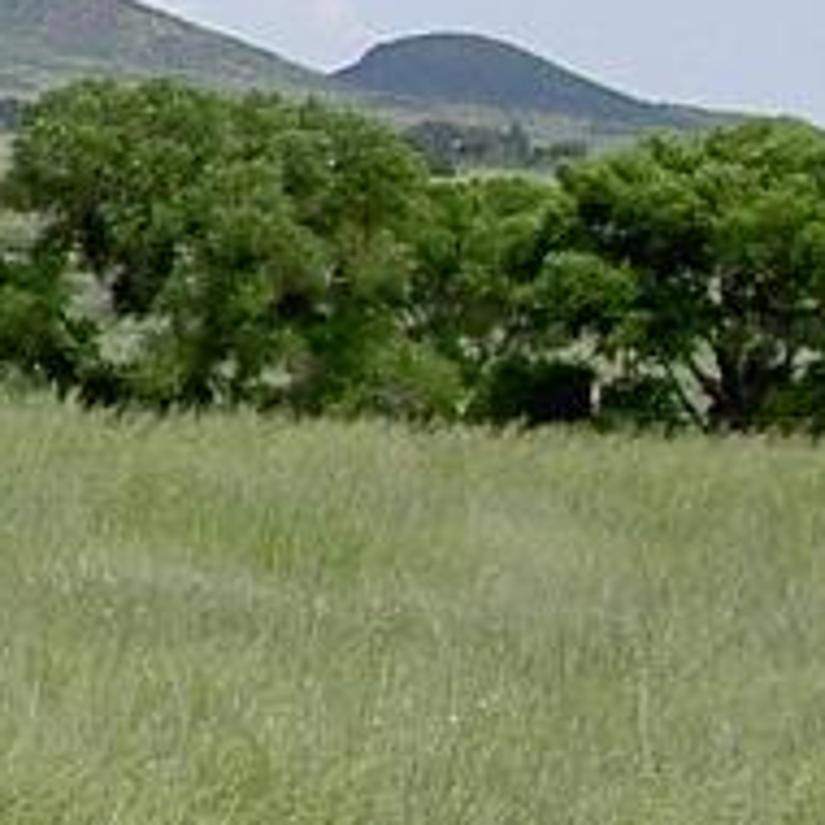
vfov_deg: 6.0
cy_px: 508
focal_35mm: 290
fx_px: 7820
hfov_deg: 5.5
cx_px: -2106
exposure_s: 1/400
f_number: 4.7
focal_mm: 8
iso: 100
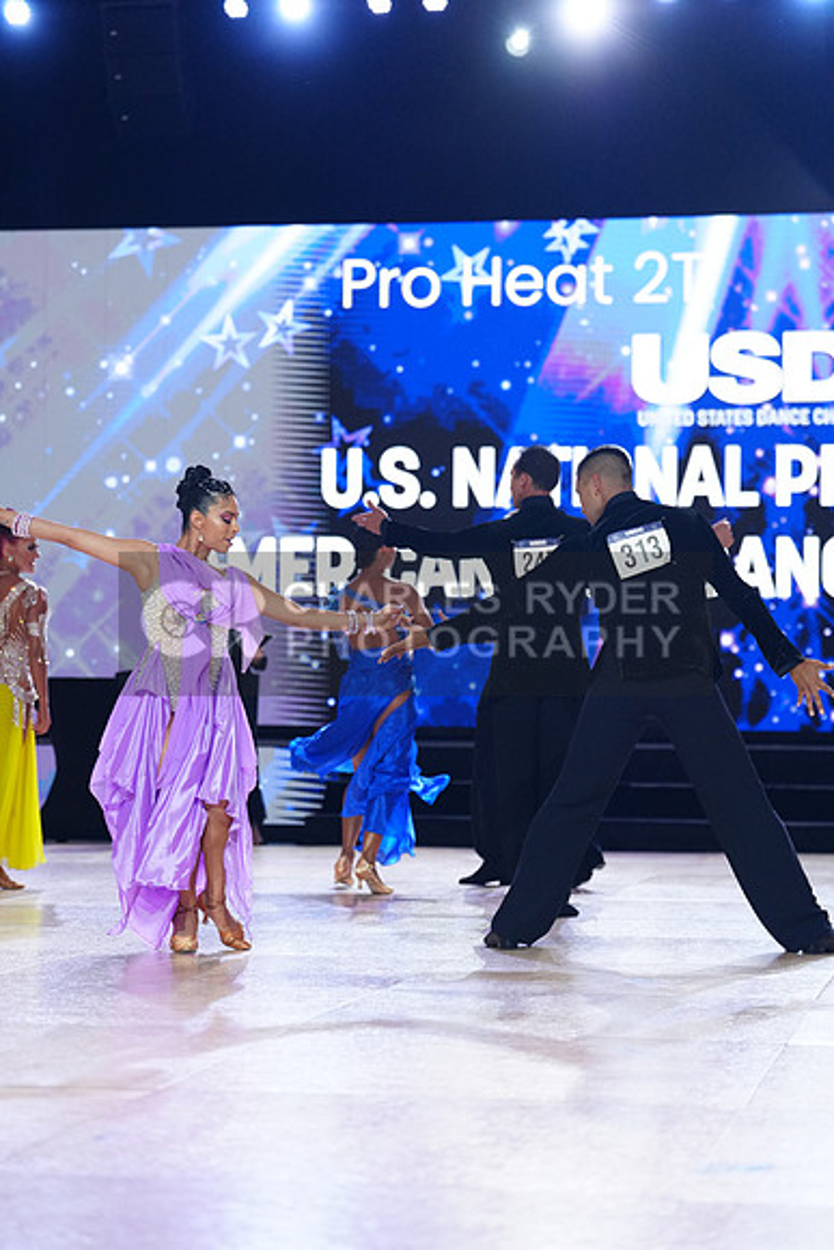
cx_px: 417
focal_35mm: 86
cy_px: 625
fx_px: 2986
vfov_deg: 23.6
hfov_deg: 15.9
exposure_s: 1/500
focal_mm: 86
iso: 2000
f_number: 2.8
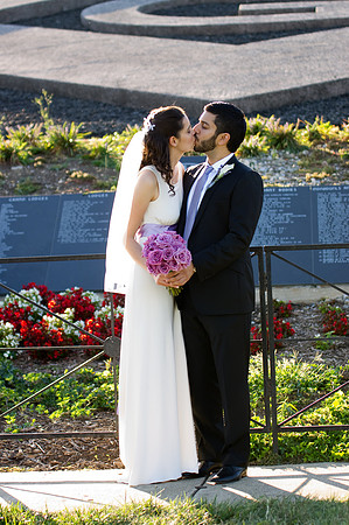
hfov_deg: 11.7
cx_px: 174
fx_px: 1705
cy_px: 262
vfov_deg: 17.5
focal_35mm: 117
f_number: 2.8
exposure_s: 1/180
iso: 100
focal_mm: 77.5
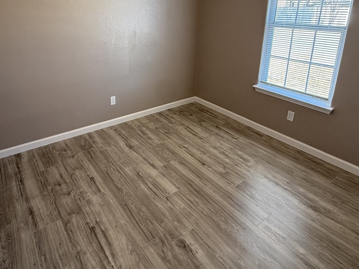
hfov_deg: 71.1
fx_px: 249
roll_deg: +0.0
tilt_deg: -14.2
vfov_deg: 54.4
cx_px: 150
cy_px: 70
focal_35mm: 24
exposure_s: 1/99
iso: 320
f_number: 2.2
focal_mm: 2.22
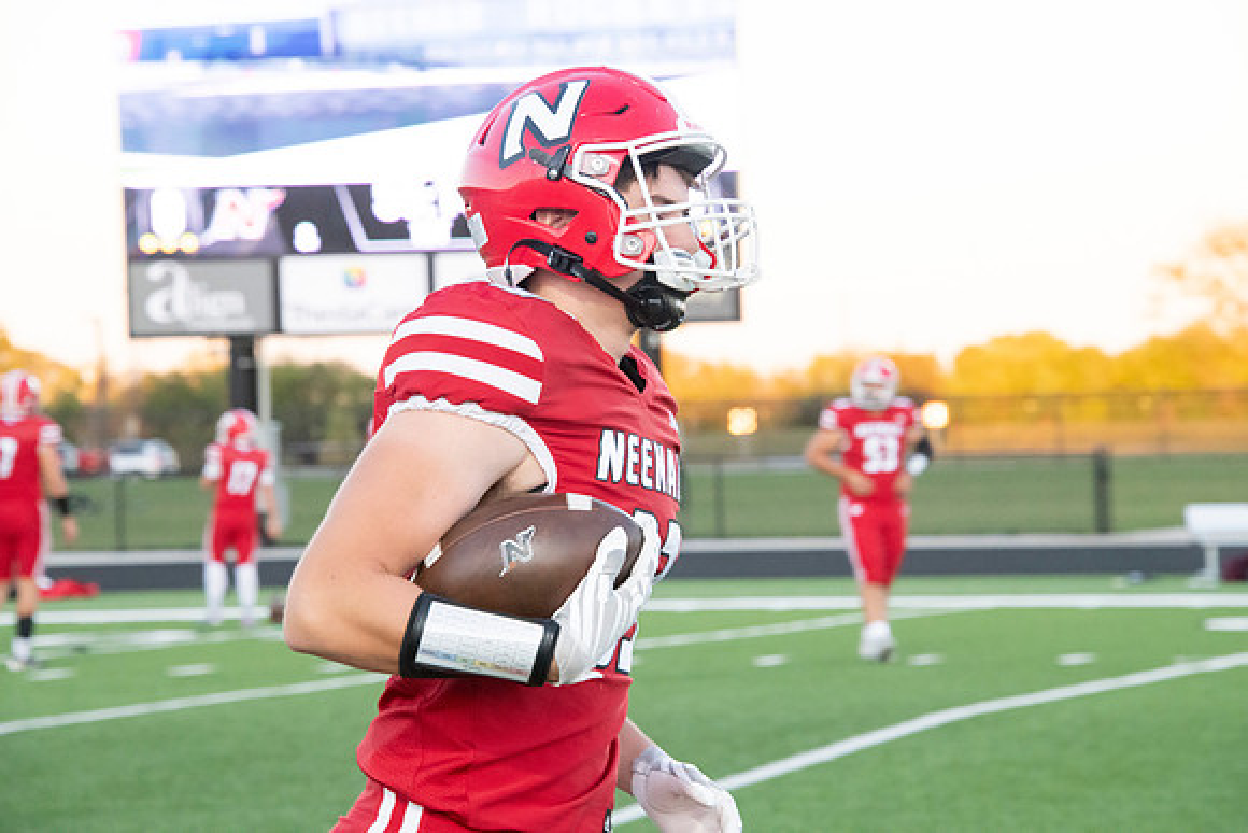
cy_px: 416
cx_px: 624
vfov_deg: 7.2
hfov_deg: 10.8
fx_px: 6588
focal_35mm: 190
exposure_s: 1/500
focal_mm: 190
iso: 8000
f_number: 9
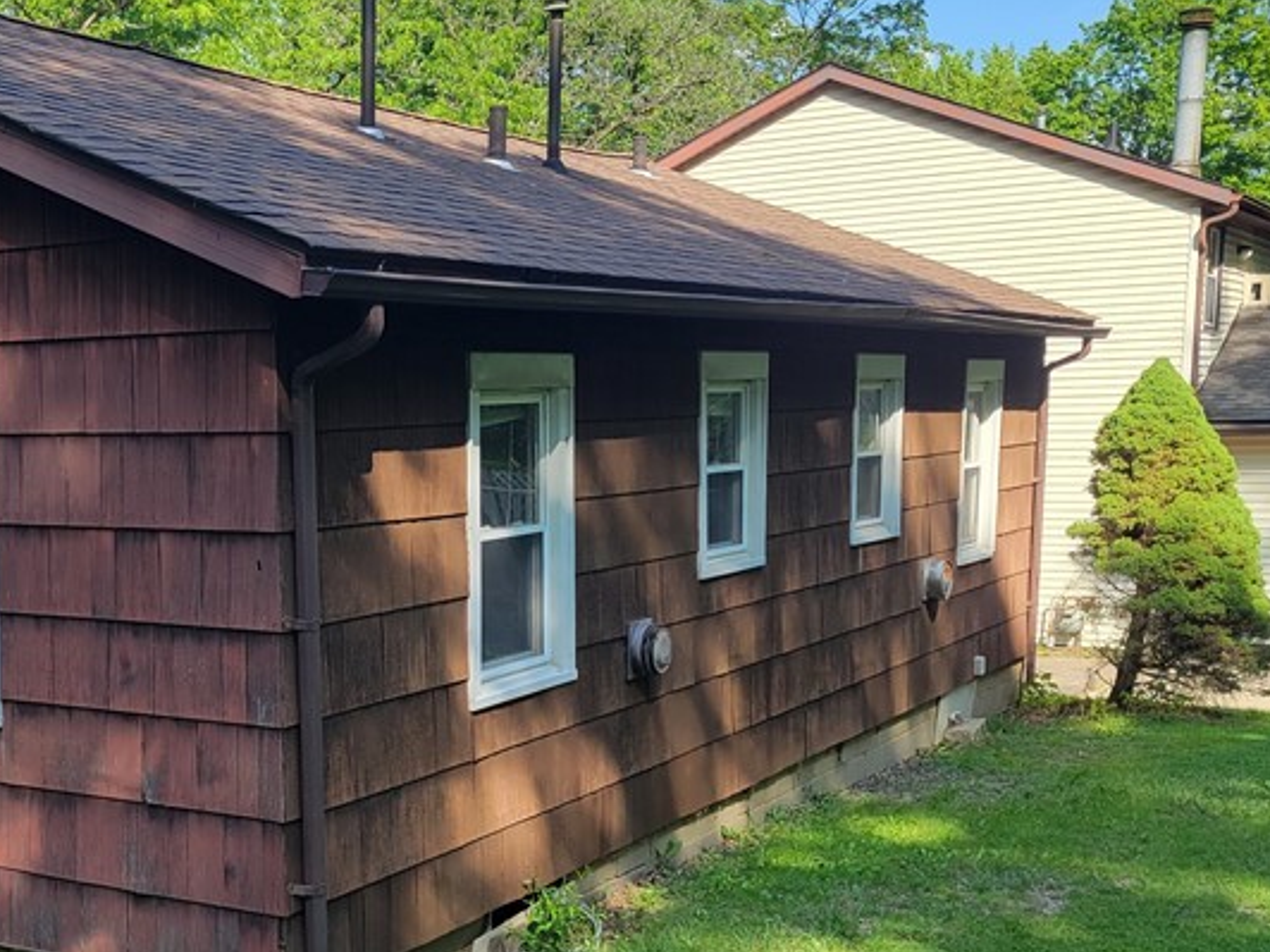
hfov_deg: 36.6
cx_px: 212
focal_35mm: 50
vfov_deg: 28.8
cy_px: 666
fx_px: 1834
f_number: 1.8
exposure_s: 1/475
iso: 40
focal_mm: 5.4
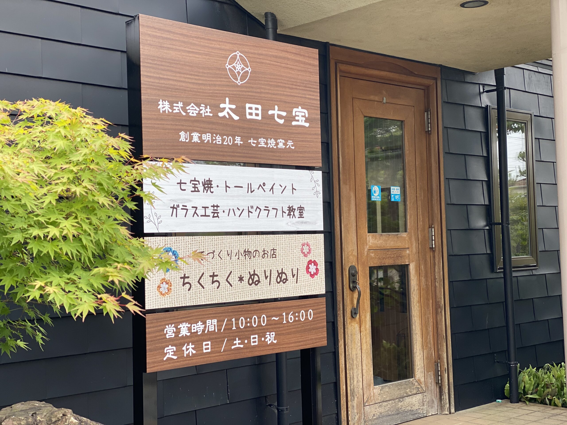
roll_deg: +1.7
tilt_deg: +1.6
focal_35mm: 52
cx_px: 284
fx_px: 852
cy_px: 212
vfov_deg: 28.0
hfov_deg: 36.8
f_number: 2
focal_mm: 6
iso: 20
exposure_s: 1/448
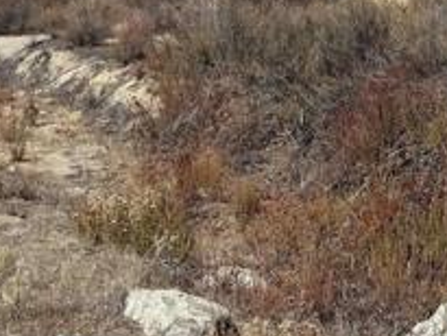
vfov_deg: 18.3
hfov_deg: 25.7
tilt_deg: +1.0
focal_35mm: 75
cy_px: -98
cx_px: 336
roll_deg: -1.1
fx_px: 969
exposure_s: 1/5319
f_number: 1.78
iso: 80
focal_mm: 6.76
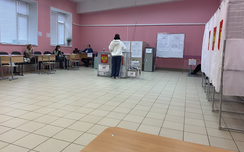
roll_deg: -2.2
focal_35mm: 28
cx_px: 120
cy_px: 70
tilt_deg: -2.8
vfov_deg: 44.5
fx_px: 186
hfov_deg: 66.5
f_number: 1.8
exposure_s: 1/50
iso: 80
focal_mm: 4.25
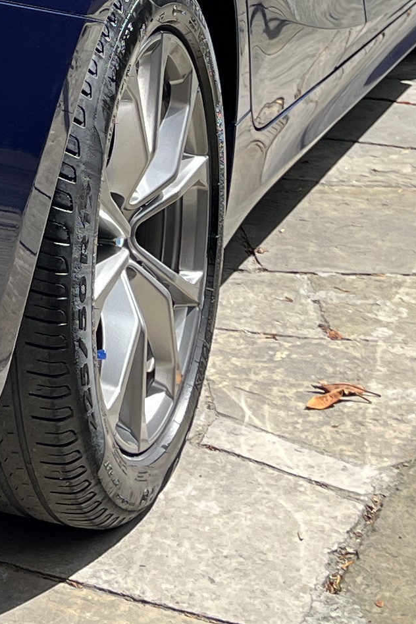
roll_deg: +0.7
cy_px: -153
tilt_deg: -8.0
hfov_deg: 10.7
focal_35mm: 115
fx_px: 1993
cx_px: -461
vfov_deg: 16.9
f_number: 1.6
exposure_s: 1/1186
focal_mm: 5.1
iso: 50
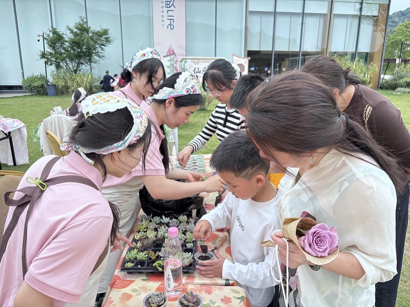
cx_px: 205
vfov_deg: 53.1
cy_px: 154
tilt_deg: -13.8
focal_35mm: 26
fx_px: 308
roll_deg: -1.2
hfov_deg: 67.3
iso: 50
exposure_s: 1/894
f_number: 1.6
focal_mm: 5.96
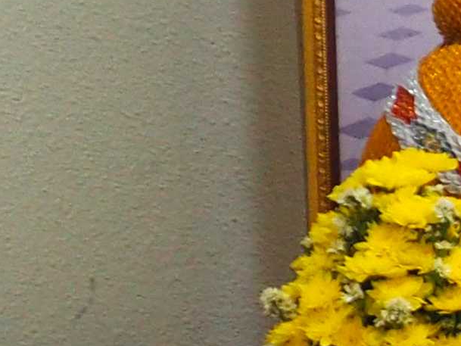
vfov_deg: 6.1
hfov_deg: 7.7
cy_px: 536
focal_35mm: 242
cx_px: 1040
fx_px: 3223
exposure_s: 1/60
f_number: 4.1
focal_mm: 16
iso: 640
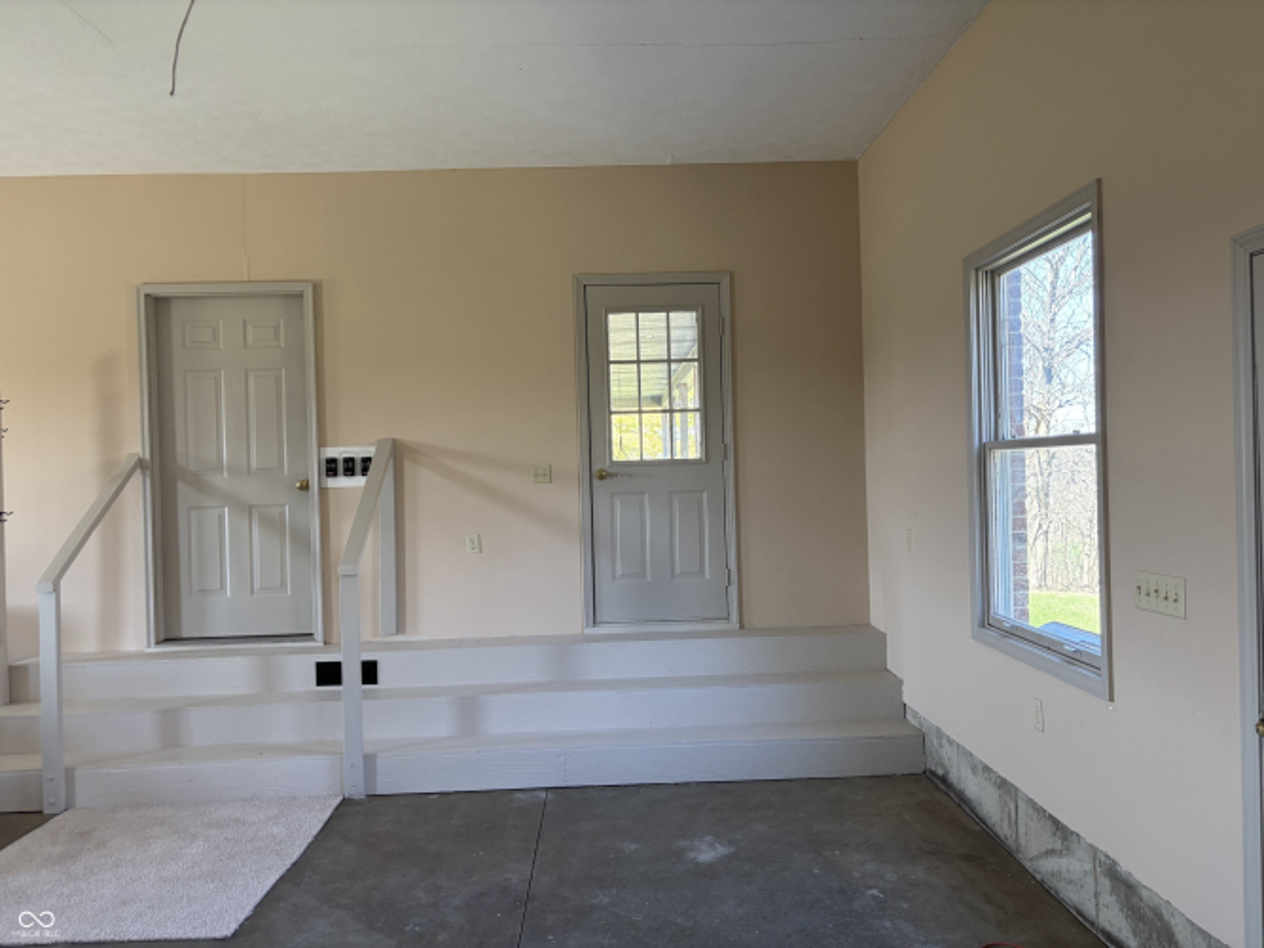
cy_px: 474
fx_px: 949
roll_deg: +1.5
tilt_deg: +0.2
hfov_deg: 67.3
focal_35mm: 26
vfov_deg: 53.0
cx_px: 632
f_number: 1.6
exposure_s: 1/105
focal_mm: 5.96
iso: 125
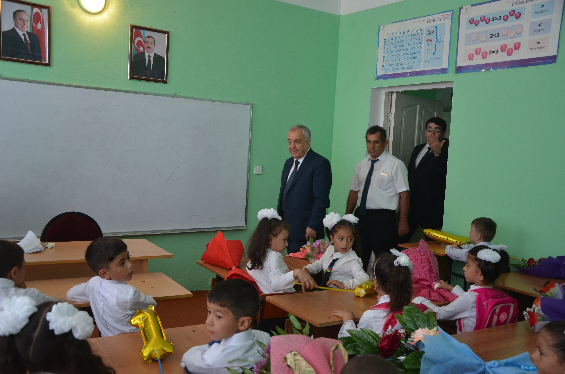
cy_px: 187
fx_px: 564
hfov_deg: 53.2
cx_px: 282
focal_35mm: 36
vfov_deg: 36.7
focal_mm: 24
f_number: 4
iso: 500
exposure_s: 1/60
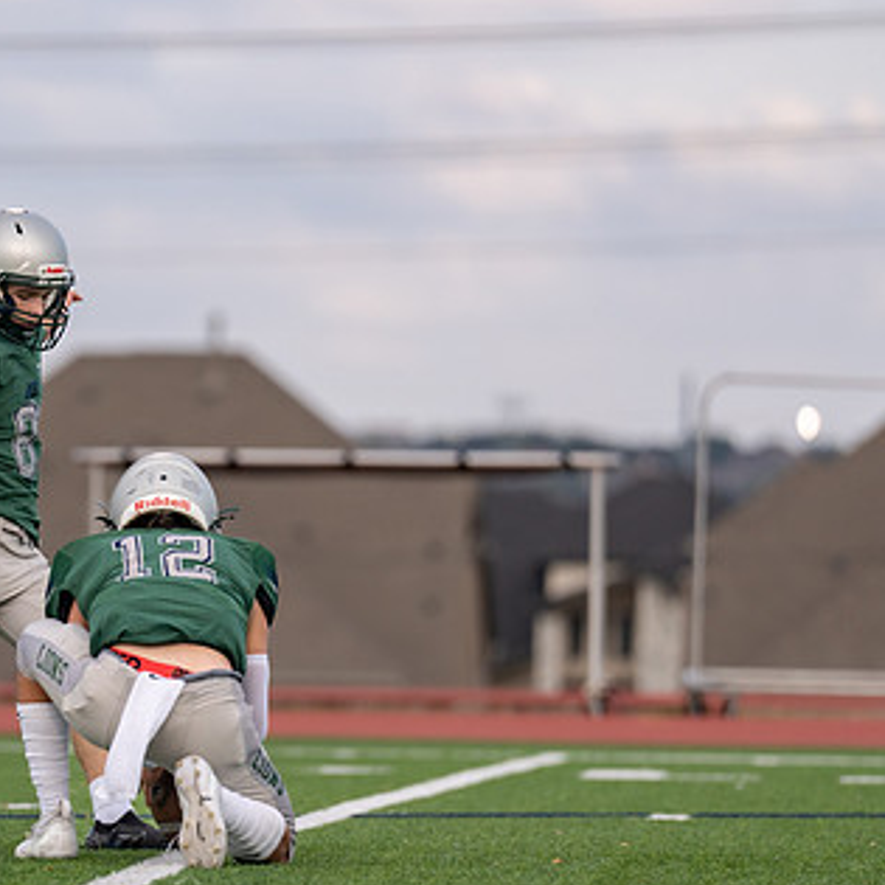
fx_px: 11425
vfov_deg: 4.4
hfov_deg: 4.4
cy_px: 511
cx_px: 72
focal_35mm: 395
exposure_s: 1/1250
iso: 250
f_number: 2.8
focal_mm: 200
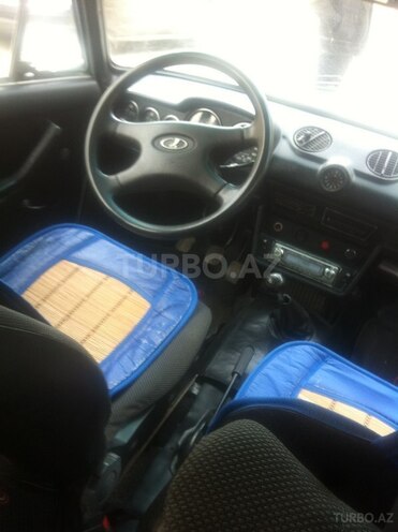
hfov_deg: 40.6
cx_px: 199
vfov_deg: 52.7
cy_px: 266
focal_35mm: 35
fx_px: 537
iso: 80
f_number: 2.8
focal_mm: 3.85
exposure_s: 1/15
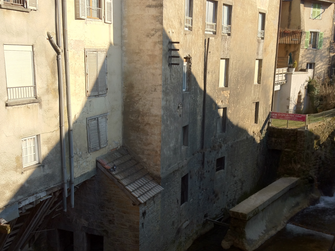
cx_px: 191
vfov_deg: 30.8
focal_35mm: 47
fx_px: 455
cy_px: 154
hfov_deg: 40.3
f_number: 2.4
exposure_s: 1/812
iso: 64
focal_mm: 4.28
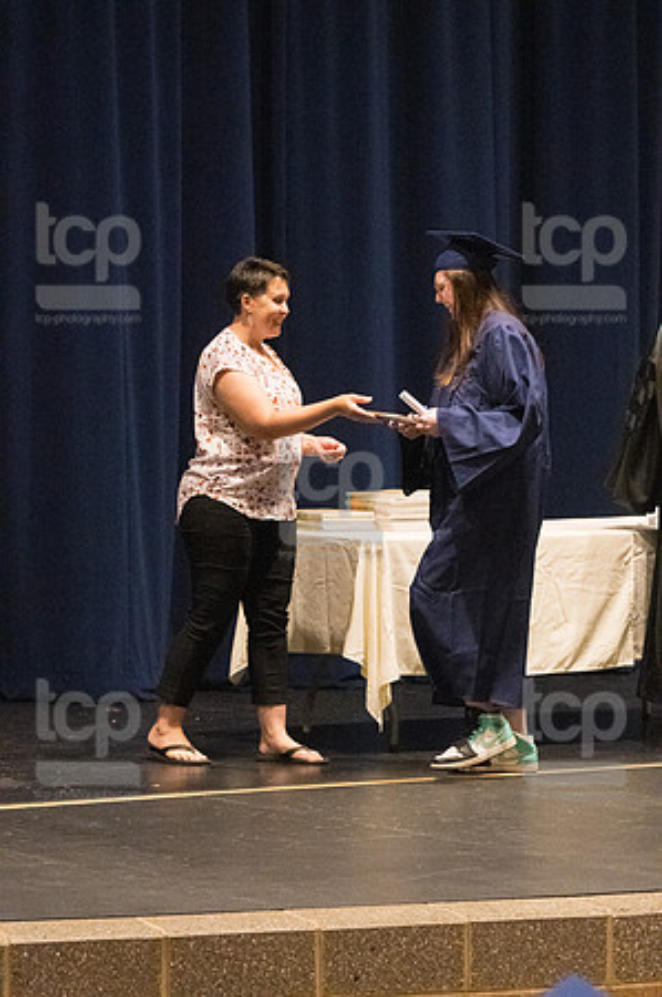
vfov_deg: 11.4
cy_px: 498
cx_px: 331
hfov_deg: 7.6
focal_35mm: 180
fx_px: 4976
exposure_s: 1/250
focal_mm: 120
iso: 8000
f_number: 4.5
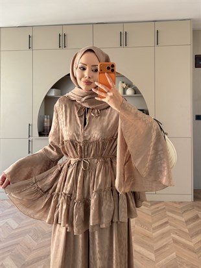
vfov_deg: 71.6
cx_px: 100
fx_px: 186
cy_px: 134
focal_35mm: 24
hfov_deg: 56.8
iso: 200
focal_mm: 6.76
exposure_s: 1/84
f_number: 1.78
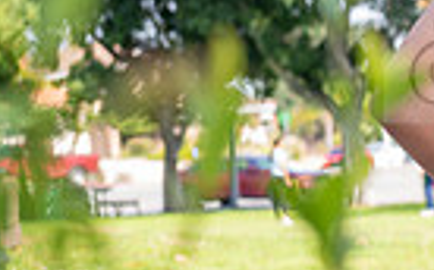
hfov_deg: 7.7
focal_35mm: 266
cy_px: 49
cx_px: 657
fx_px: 3144
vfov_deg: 4.9
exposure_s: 1/200
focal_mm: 62
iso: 200
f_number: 5
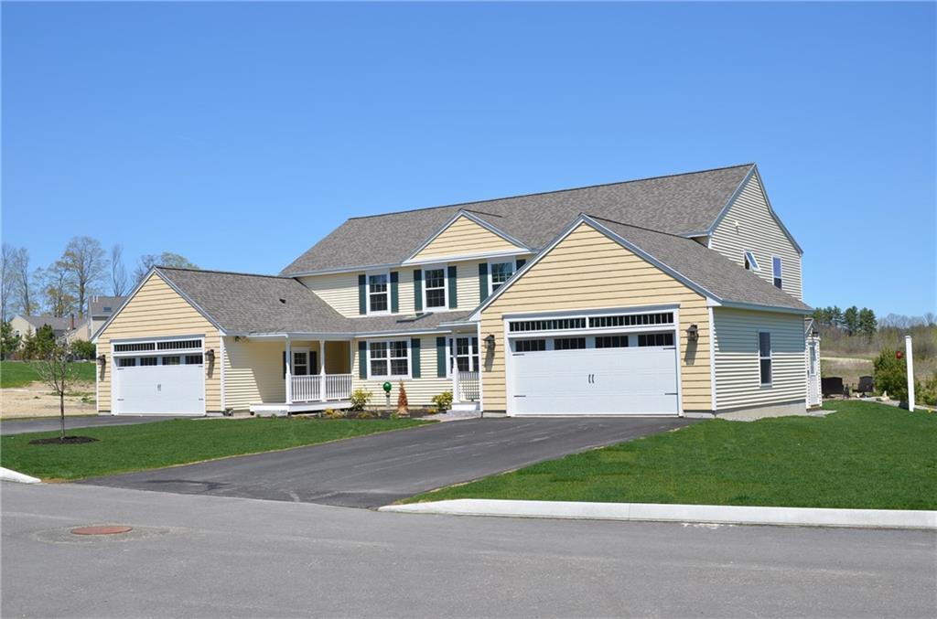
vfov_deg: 34.0
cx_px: 468
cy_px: 310
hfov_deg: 49.7
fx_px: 1012
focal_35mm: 39
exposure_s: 1/250
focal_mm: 26
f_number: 8
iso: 100
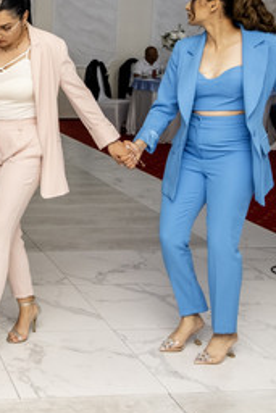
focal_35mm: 60
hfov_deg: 20.4
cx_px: -98
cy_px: 109
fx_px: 689
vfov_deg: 32.8
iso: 1250
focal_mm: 16
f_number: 2.8
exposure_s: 1/160
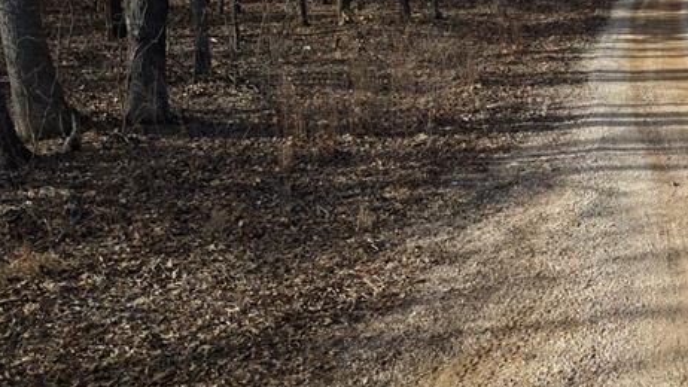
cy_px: 156
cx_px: 689
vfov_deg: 20.7
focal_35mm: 58
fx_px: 1058
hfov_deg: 33.0
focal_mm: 8.67
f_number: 1.8
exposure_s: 1/15
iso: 200
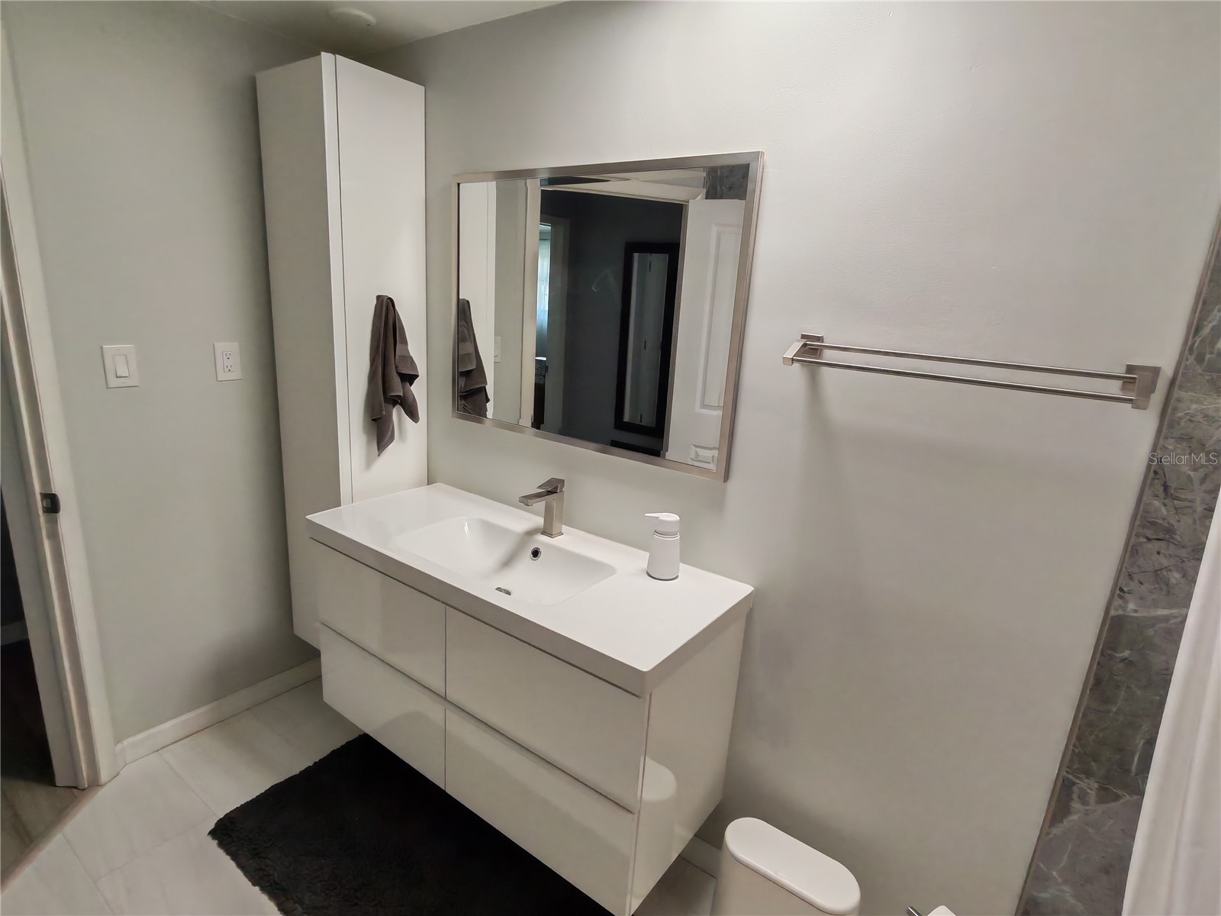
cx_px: 610
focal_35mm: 18
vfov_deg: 71.6
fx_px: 635
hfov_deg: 87.8
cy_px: 458
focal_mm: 1.96
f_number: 2.2
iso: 100
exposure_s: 1/100
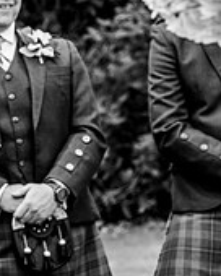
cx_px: -205
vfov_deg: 6.0
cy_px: 106
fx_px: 2624
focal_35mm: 321
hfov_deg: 4.8
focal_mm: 100
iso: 250
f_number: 5.6
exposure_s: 1/320
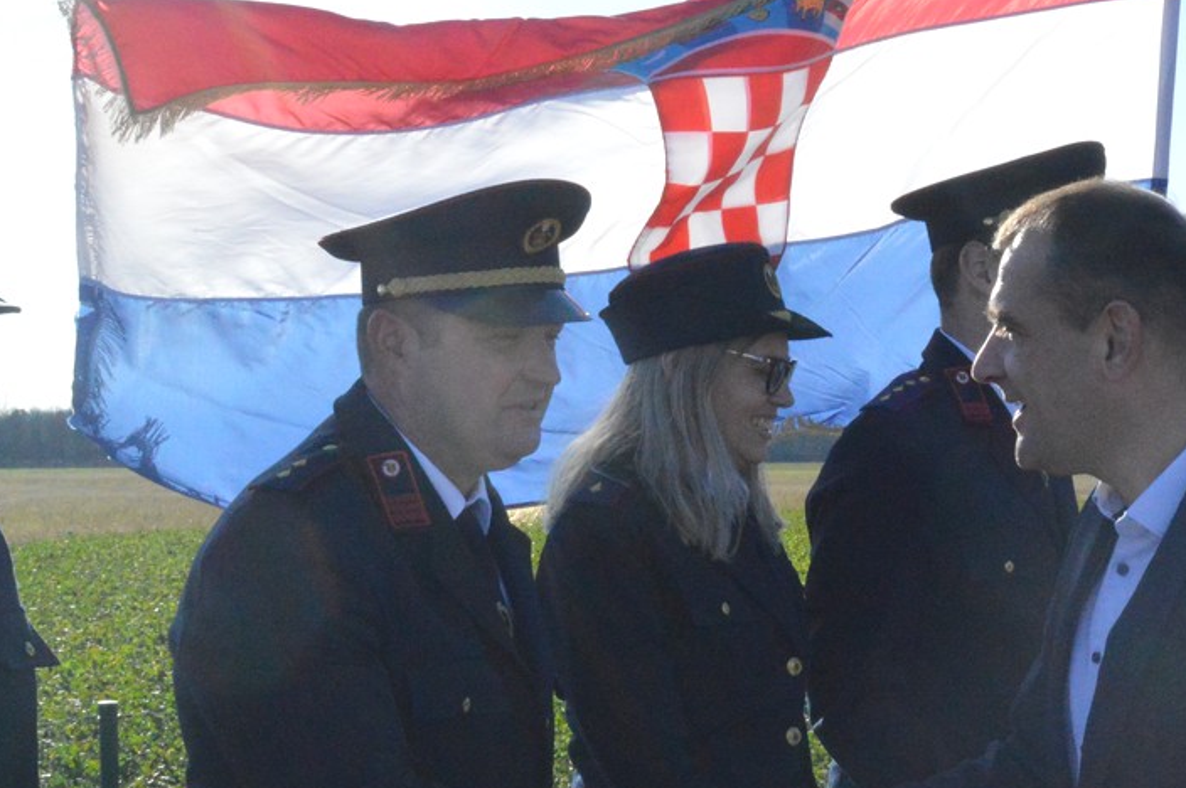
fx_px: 2962
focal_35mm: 90
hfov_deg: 22.1
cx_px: 1088
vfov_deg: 15.1
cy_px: 564
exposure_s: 1/1250
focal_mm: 26
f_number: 18
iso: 3200
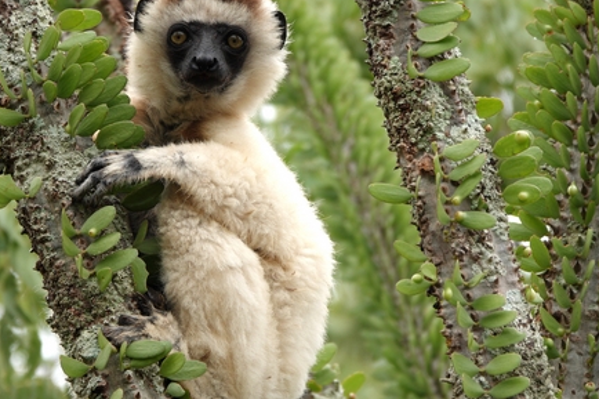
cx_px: 272
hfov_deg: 2.3
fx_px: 14719
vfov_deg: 1.6
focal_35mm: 885
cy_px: 197
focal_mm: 220
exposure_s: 1/250
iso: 125
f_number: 4
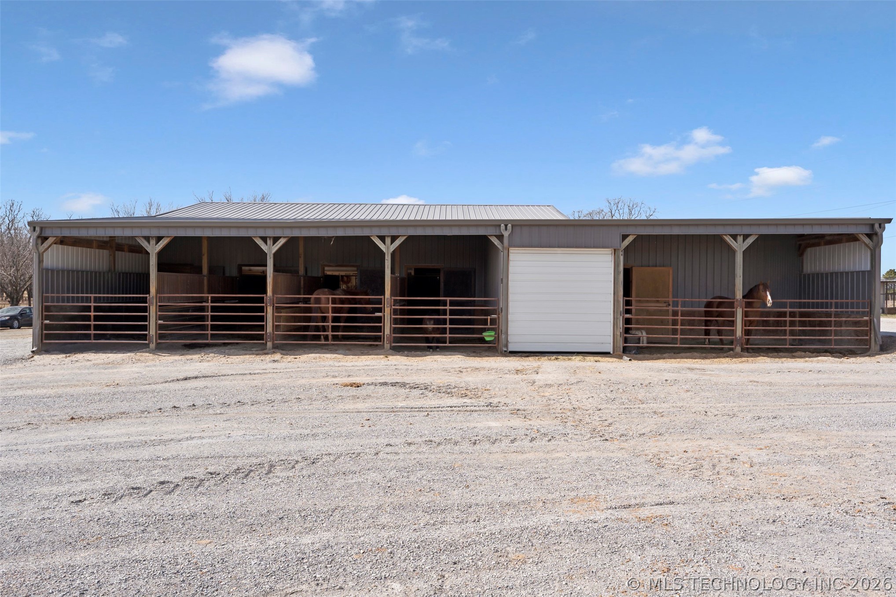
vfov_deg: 53.9
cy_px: 298
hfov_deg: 74.7
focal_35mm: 24
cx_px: 448
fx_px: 587
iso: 125
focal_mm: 23.6
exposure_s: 1/250
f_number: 8
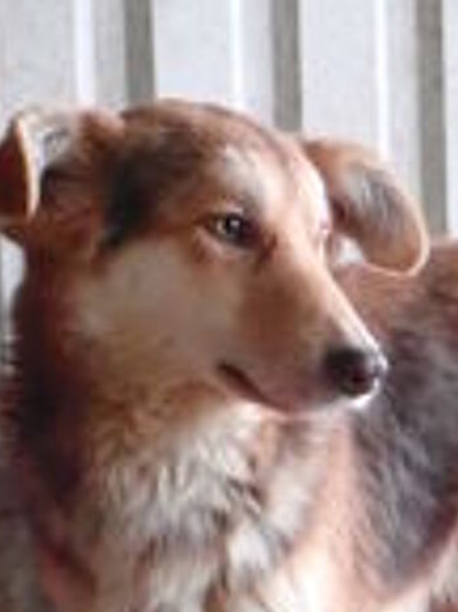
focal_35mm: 122
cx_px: 273
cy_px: 416
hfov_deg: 12.1
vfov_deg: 16.1
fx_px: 2154
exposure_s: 1/250
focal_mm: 15.66
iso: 6400
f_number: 4.5
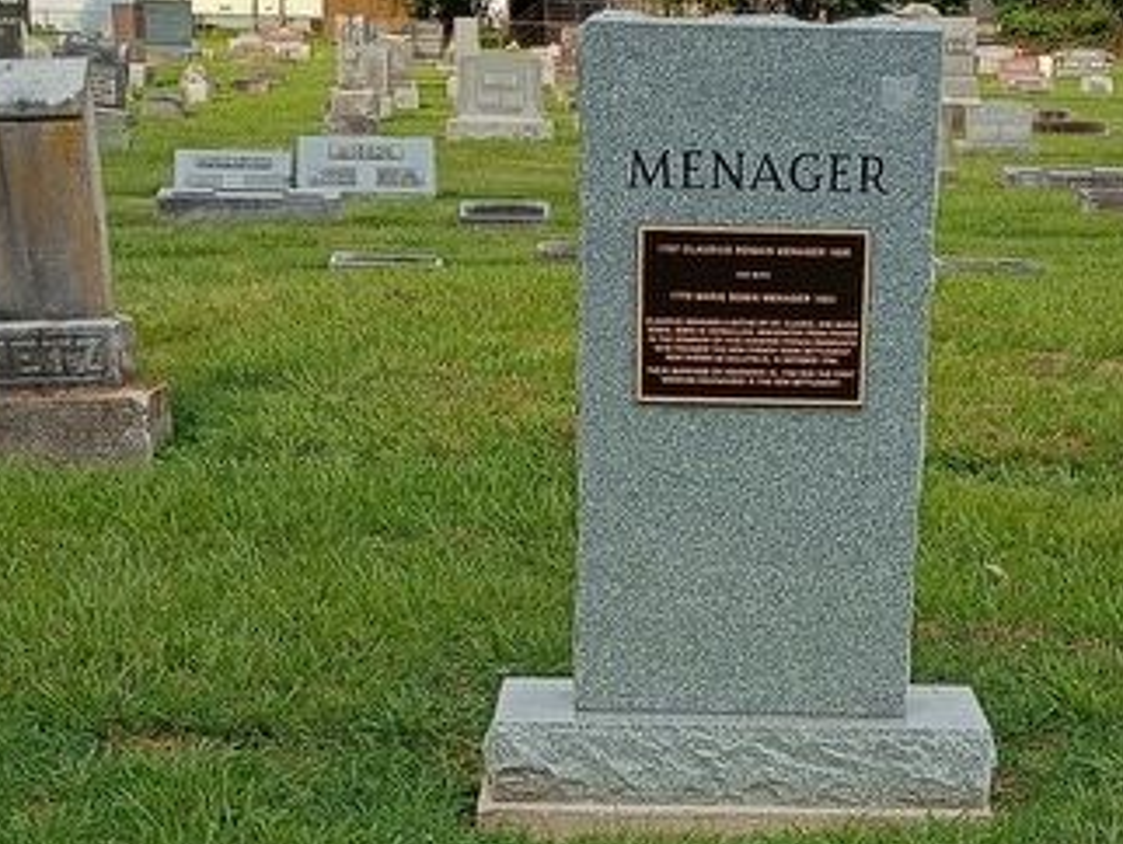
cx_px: 722
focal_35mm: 72
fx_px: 2338
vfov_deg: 20.0
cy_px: 806
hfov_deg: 26.9
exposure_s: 1/683
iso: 100
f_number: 1.8
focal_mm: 4.27
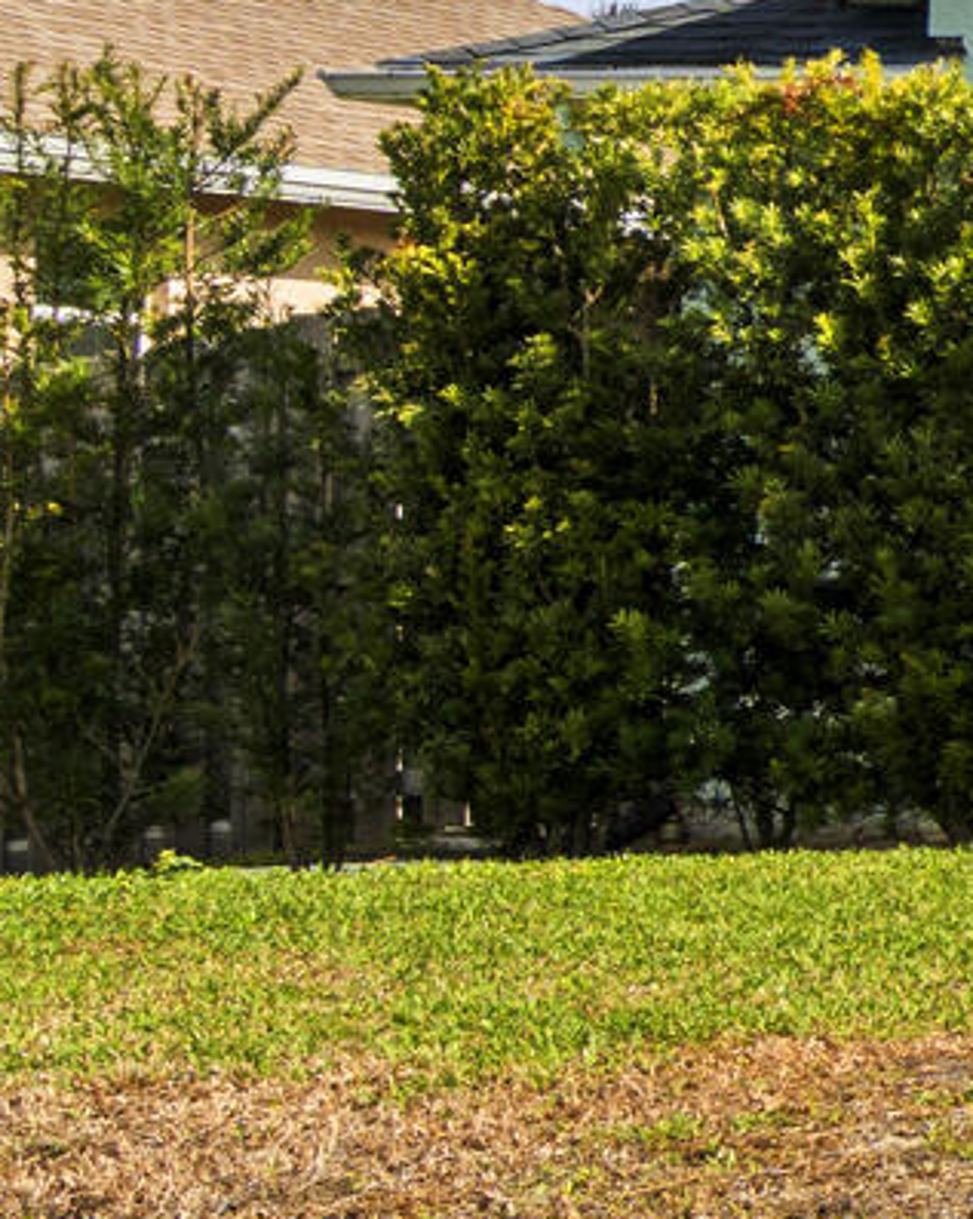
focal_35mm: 136
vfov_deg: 14.2
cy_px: 434
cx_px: 3594
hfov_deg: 8.1
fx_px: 4901
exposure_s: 1/50
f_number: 10
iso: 100
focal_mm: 23
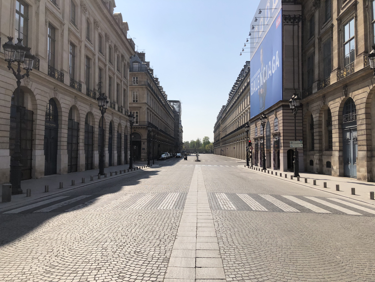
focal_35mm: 28
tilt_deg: +2.7
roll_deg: +0.4
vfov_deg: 49.7
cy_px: 141
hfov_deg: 63.4
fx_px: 303
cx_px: 188
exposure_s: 1/3745
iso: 20
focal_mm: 4
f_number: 1.8
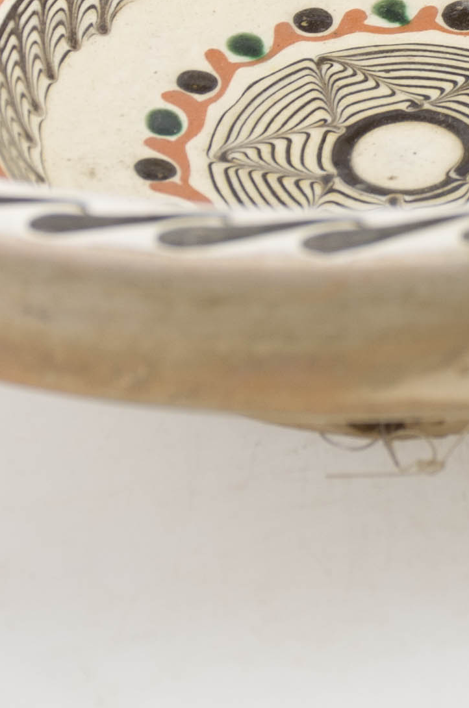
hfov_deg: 4.0
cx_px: 410
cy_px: 18
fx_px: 6654
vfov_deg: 6.1
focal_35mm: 339
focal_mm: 50
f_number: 7.1
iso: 100
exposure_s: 1/160
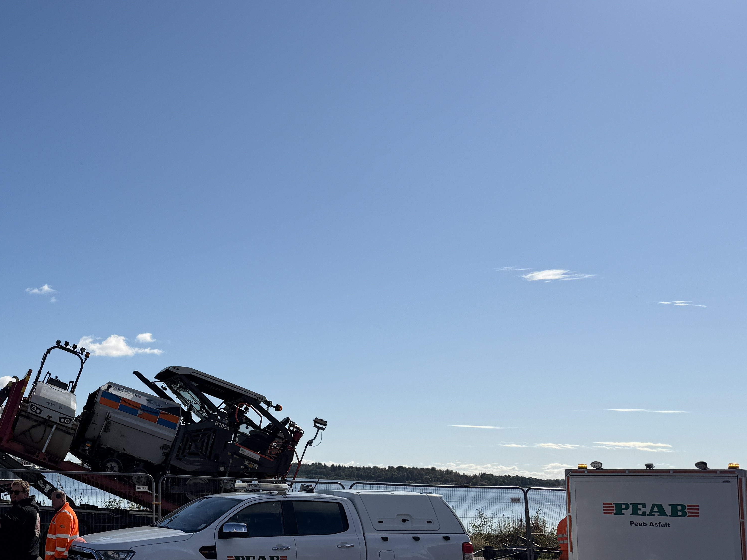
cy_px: 356
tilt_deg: +10.6
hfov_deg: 37.9
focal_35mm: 46
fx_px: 993
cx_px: 44
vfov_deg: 31.4
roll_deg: -3.2
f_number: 1.78
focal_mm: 6.76
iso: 80
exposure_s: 1/10309
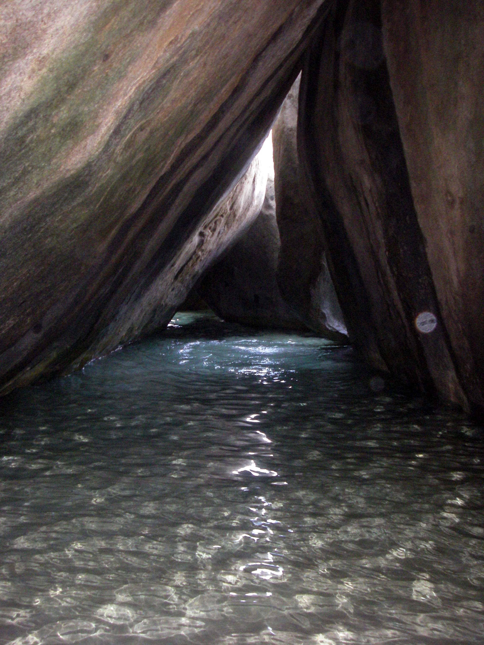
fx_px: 708
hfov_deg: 37.7
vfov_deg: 49.0
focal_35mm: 38
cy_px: 322
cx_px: 242
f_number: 3.3
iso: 400
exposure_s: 1/40
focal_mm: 6.3
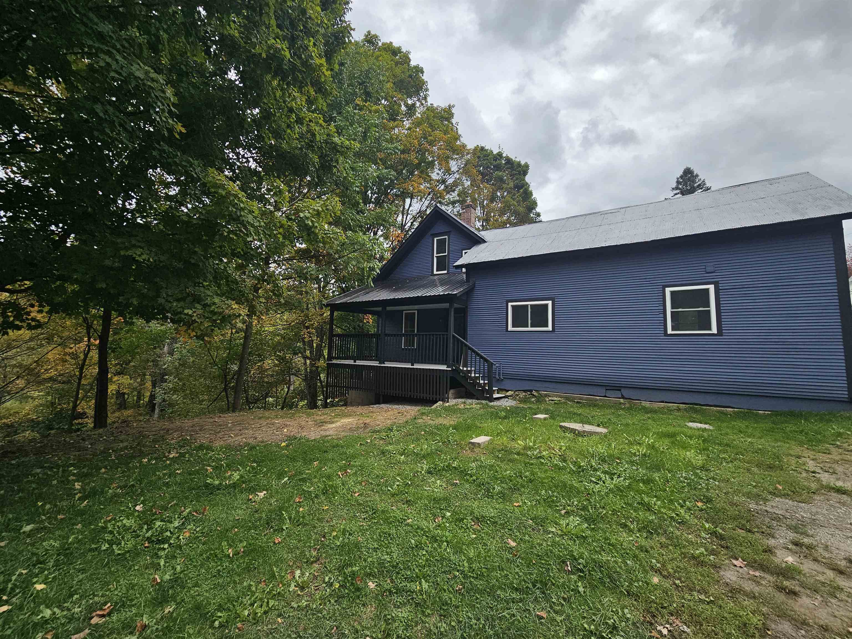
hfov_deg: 106.2
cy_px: 320
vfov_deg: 89.9
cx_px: 426
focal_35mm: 13
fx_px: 320
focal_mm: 2.2
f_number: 2.2
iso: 50
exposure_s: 1/1033
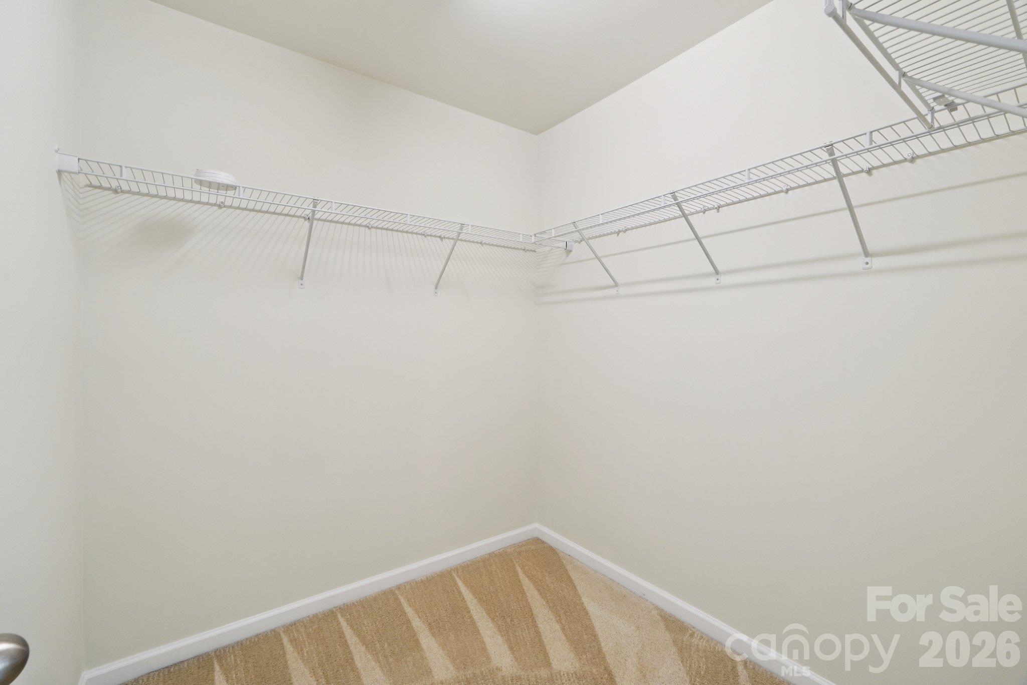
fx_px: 428
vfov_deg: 77.3
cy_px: 342
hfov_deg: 100.4
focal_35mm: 15
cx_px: 514
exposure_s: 1/4
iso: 400
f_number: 8
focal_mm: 10
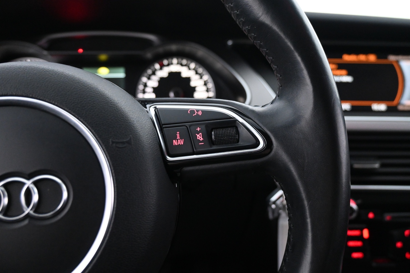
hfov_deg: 63.2
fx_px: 333
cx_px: 205
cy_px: 136
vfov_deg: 44.6
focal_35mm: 29
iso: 3600
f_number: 3.8
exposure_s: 1/30
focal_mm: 19.5
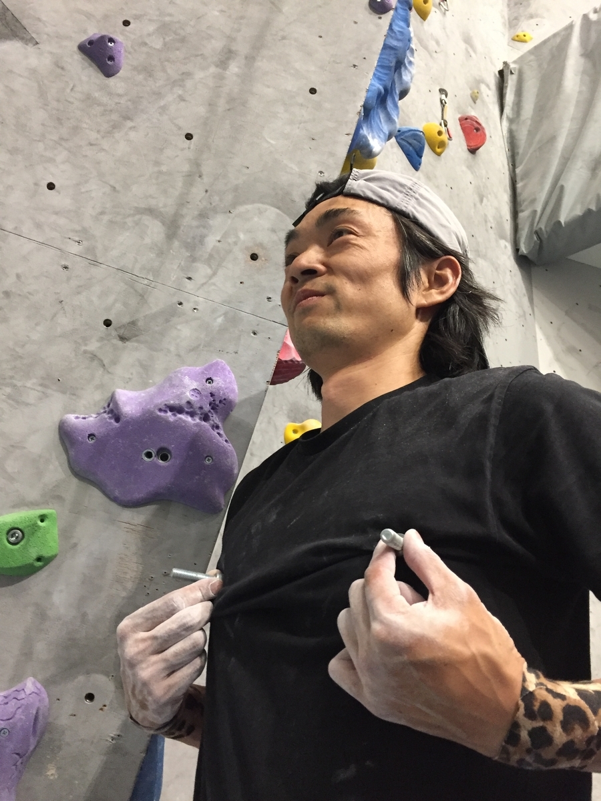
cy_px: 400
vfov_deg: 61.7
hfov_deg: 48.2
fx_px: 671
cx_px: 300
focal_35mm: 29
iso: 200
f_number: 2.2
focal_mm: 4.15
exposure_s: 1/30
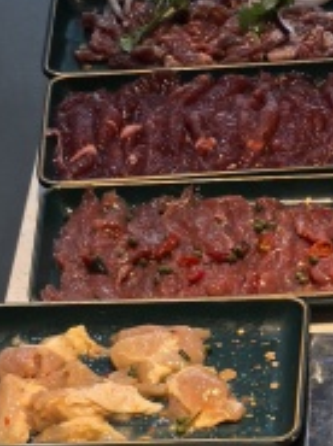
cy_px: 652
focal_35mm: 156
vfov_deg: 12.1
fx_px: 2008
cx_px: 594
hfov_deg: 9.1
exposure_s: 1/725
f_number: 1.4
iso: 400
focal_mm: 6.98
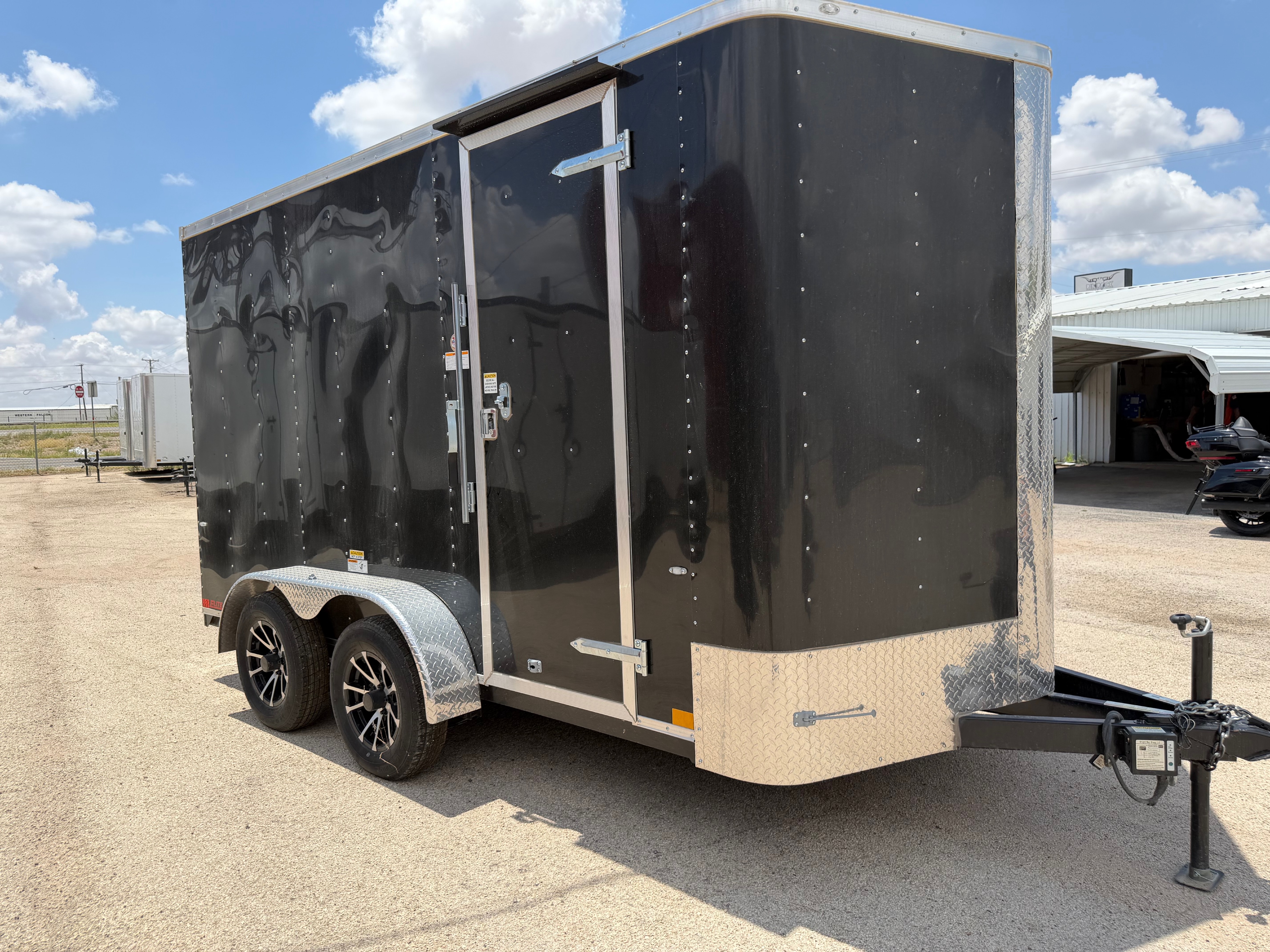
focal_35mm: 24
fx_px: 880
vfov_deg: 56.8
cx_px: 635
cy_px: 476
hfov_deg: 71.6
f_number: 1.78
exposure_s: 1/4405
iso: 80
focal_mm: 6.76
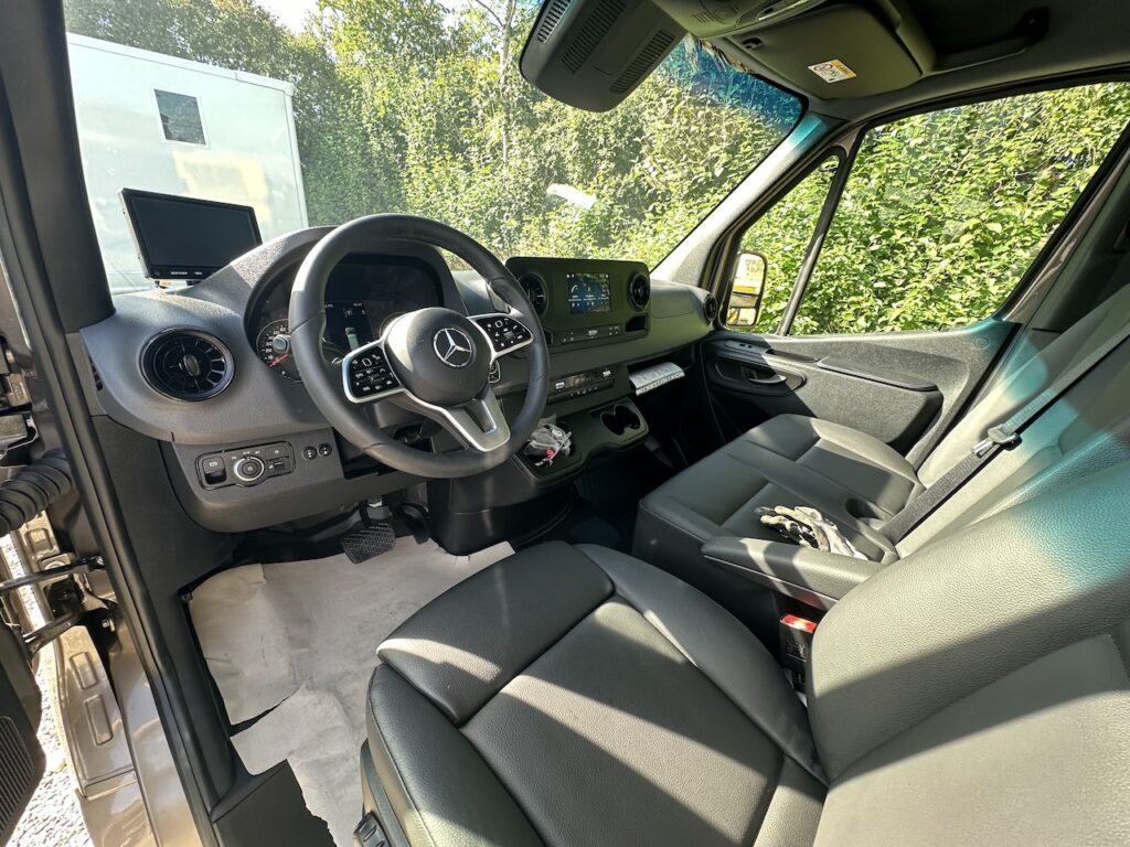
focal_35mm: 14
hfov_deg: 102.1
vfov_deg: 85.7
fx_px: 457
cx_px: 565
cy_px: 424
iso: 125
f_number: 2.2
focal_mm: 2.22
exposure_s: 1/99
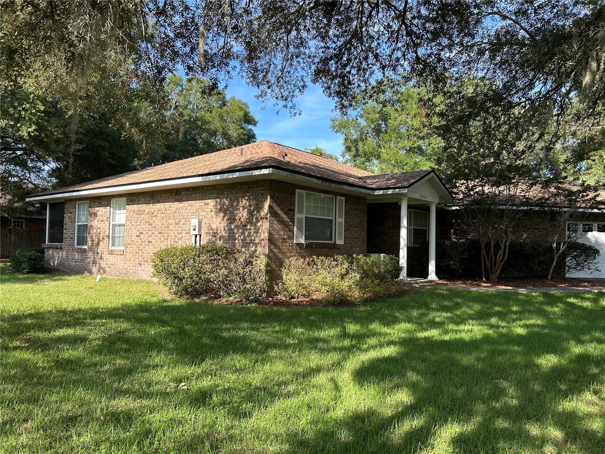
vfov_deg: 53.1
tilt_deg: +2.5
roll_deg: -0.6
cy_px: 227
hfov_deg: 67.3
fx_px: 454
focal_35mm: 26
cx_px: 302
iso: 50
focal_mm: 5.7
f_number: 1.5
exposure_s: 1/940
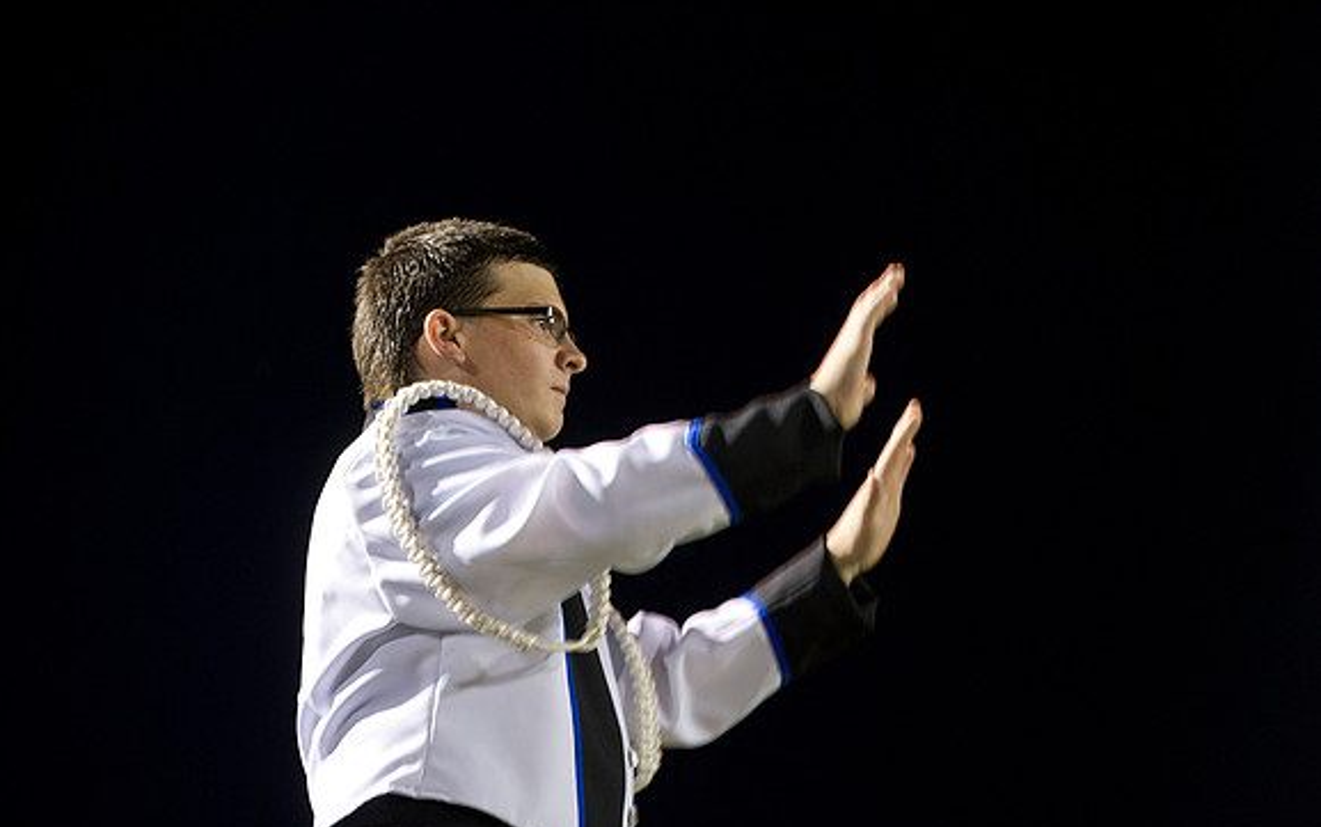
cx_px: 662
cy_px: 419
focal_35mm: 128
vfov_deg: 10.2
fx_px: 4610
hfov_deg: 16.3
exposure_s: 1/125
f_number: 3.2
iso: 3200
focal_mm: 125
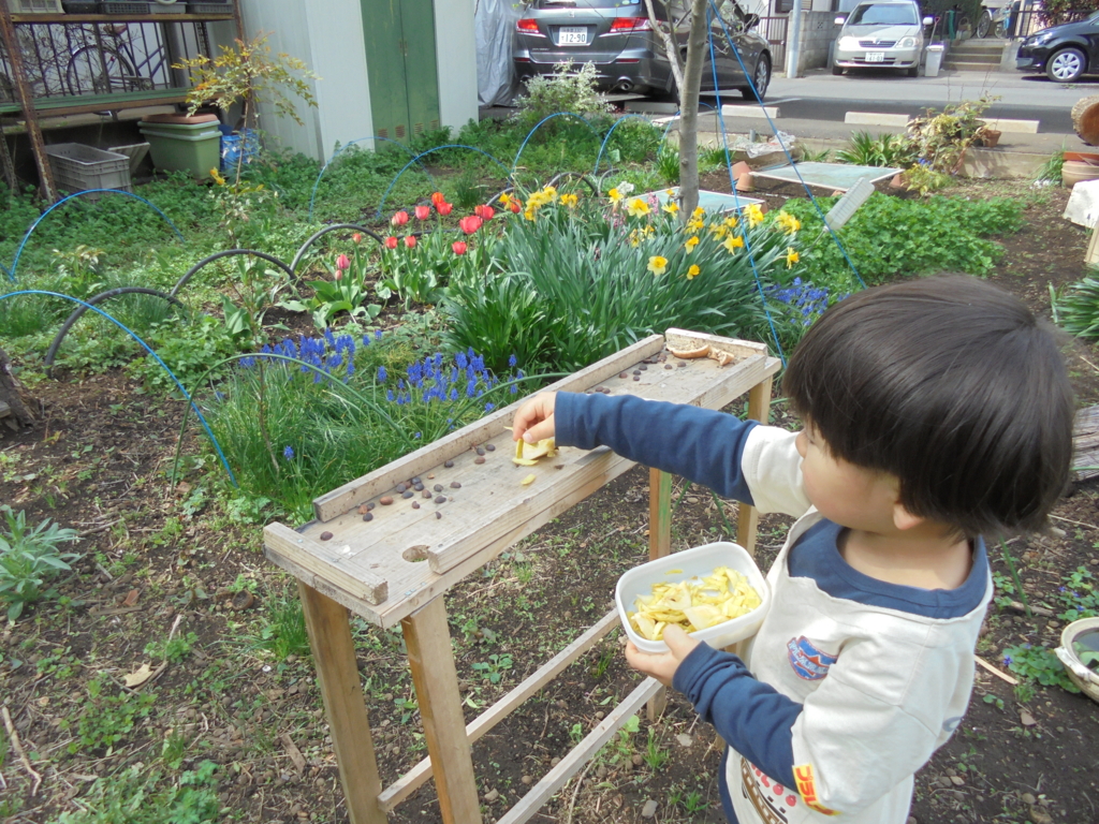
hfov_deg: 67.3
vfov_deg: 53.1
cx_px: 550
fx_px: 825
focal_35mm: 26
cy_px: 412
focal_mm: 4.6
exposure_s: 1/250
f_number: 3.5
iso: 100
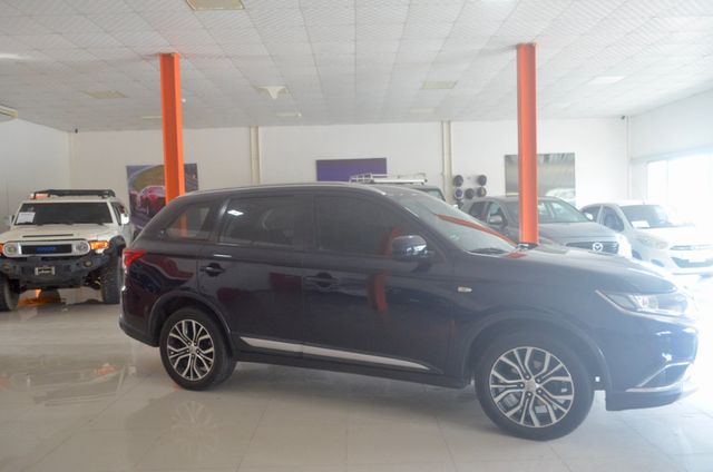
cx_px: 356
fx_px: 534
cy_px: 236
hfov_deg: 67.5
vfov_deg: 47.7
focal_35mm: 27
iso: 800
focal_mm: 18
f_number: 4
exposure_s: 1/60
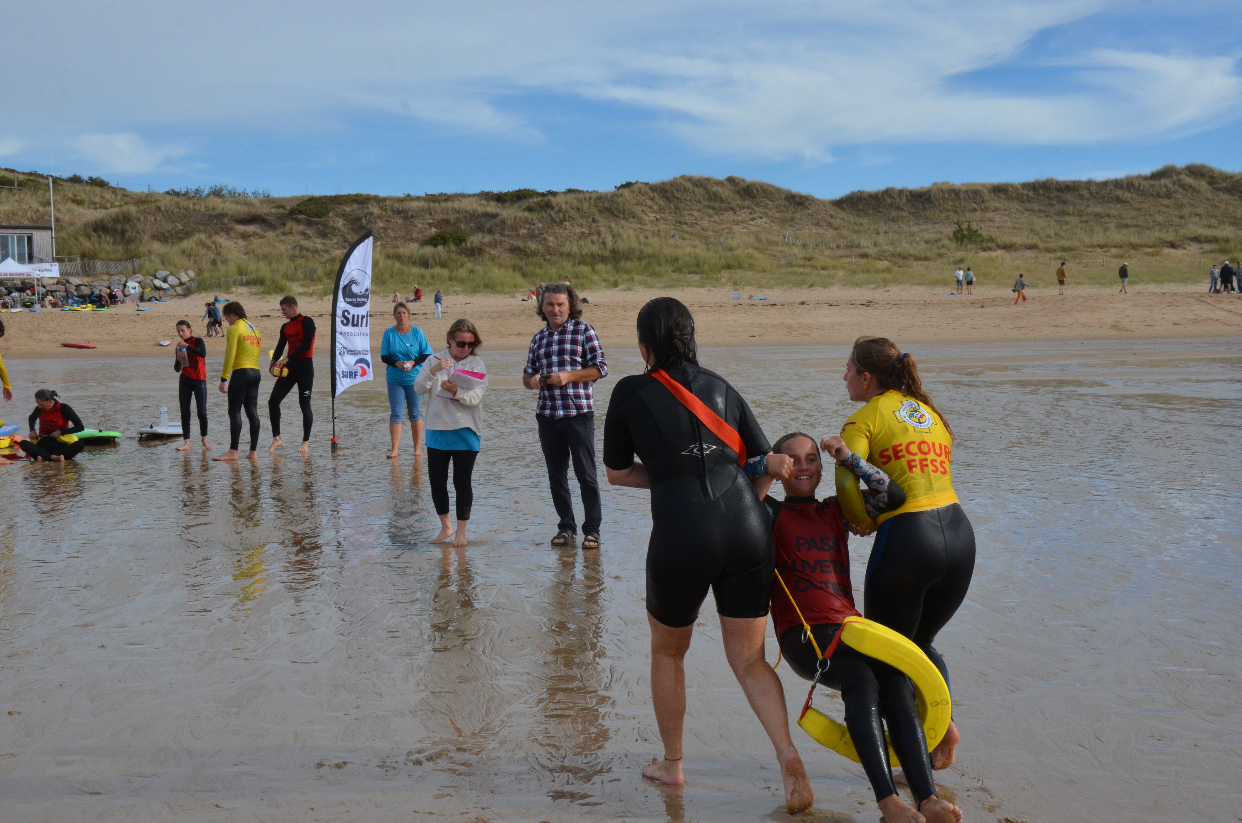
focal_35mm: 60
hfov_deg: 33.5
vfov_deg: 22.5
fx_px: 2066
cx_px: 621
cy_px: 412
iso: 800
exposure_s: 1/640
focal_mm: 40
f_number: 13
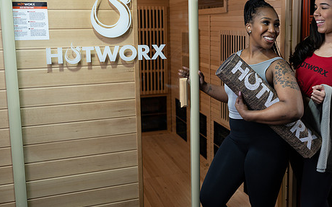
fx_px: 407
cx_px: 206
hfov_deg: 44.1
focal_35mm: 45
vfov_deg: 28.4
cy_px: 77
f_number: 2.8
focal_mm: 35
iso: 200
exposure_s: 1/125
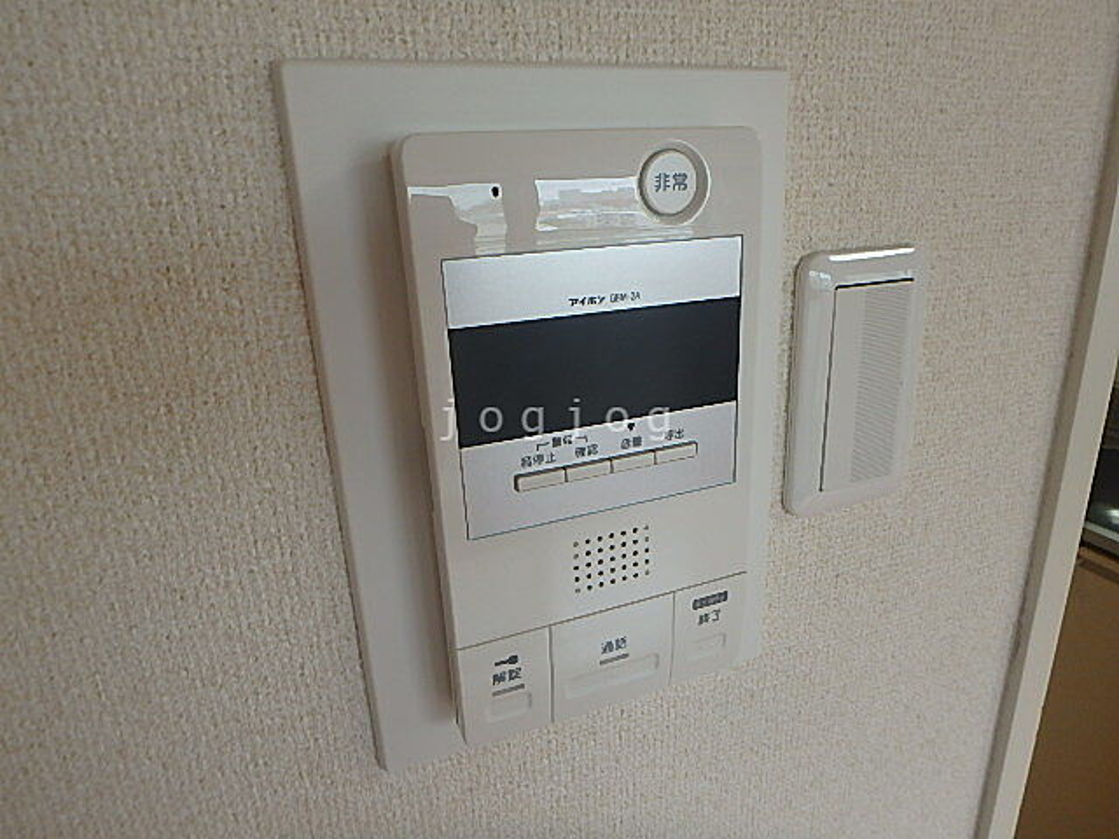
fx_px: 679
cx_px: 560
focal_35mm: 21
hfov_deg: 79.0
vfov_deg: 63.4
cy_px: 420
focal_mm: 3.7
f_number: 3.5
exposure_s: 1/60
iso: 125
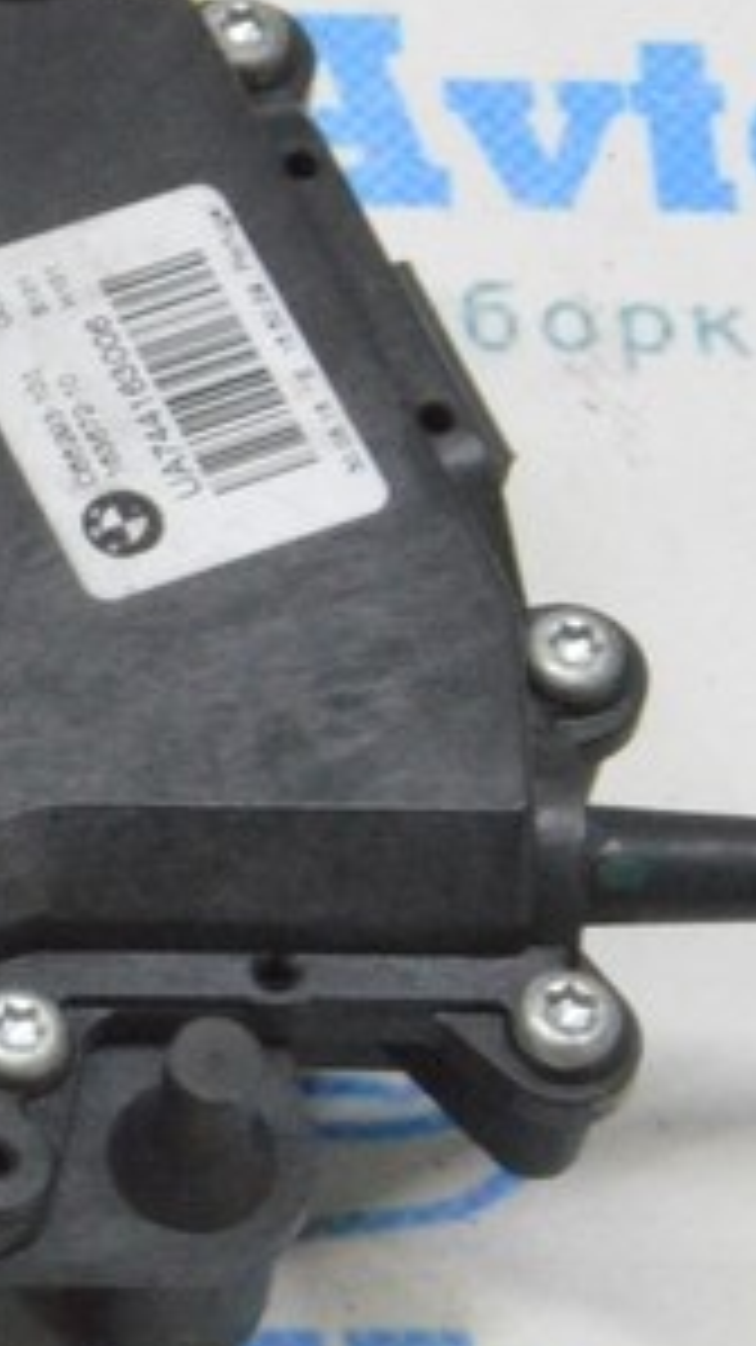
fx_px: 5949
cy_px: 569
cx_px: -531
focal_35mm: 167
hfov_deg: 7.1
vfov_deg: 12.9
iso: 6400
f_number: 20
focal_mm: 31
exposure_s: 1/20
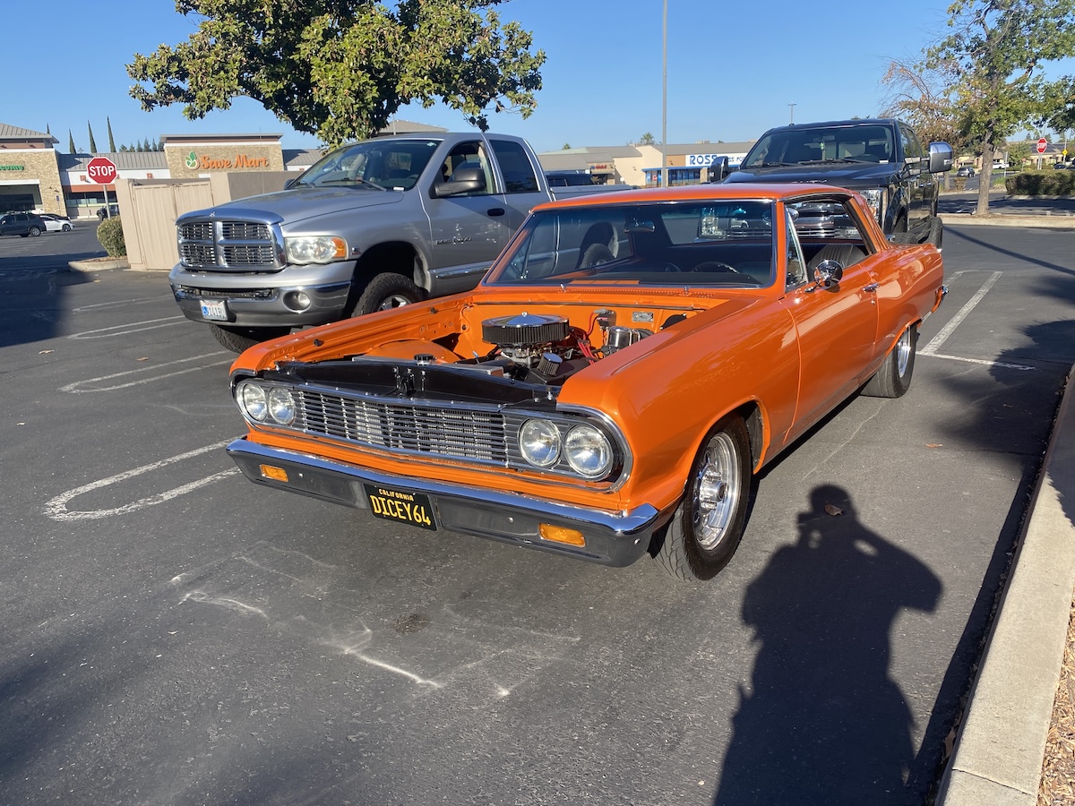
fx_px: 807
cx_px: 538
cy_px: 403
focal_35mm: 26
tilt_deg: -14.8
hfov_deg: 67.3
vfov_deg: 53.1
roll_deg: +3.5
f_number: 1.8
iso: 32
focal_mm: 4.25
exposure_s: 1/1701
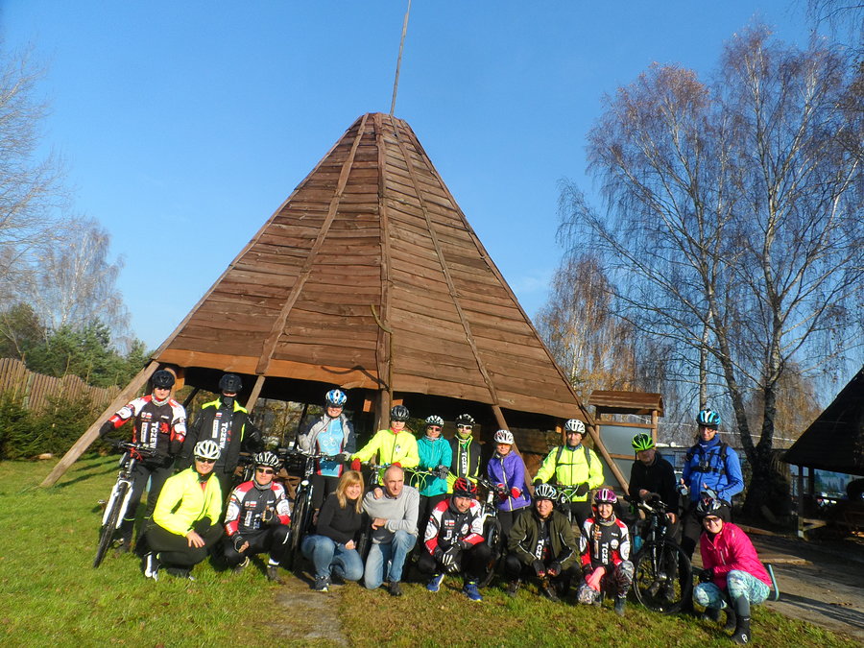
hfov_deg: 71.6
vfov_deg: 56.8
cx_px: 432
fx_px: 599
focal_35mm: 24
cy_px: 324
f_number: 4.5
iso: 80
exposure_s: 1/350
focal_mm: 4
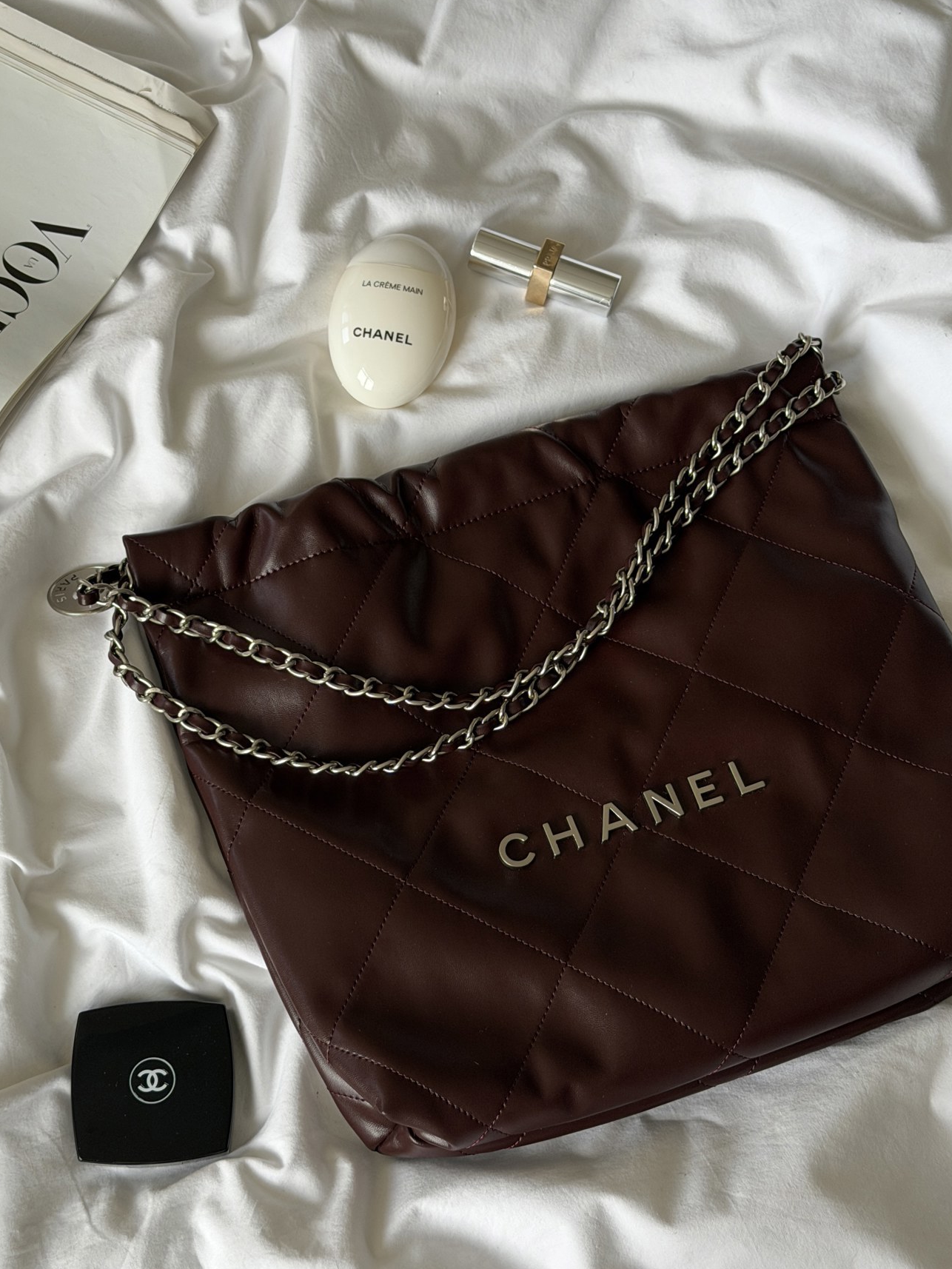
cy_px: 696
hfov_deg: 26.1
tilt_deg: -71.2
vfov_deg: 34.3
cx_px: 458
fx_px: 2053
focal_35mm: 56
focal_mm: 6.76
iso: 64
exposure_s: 1/398
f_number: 1.78
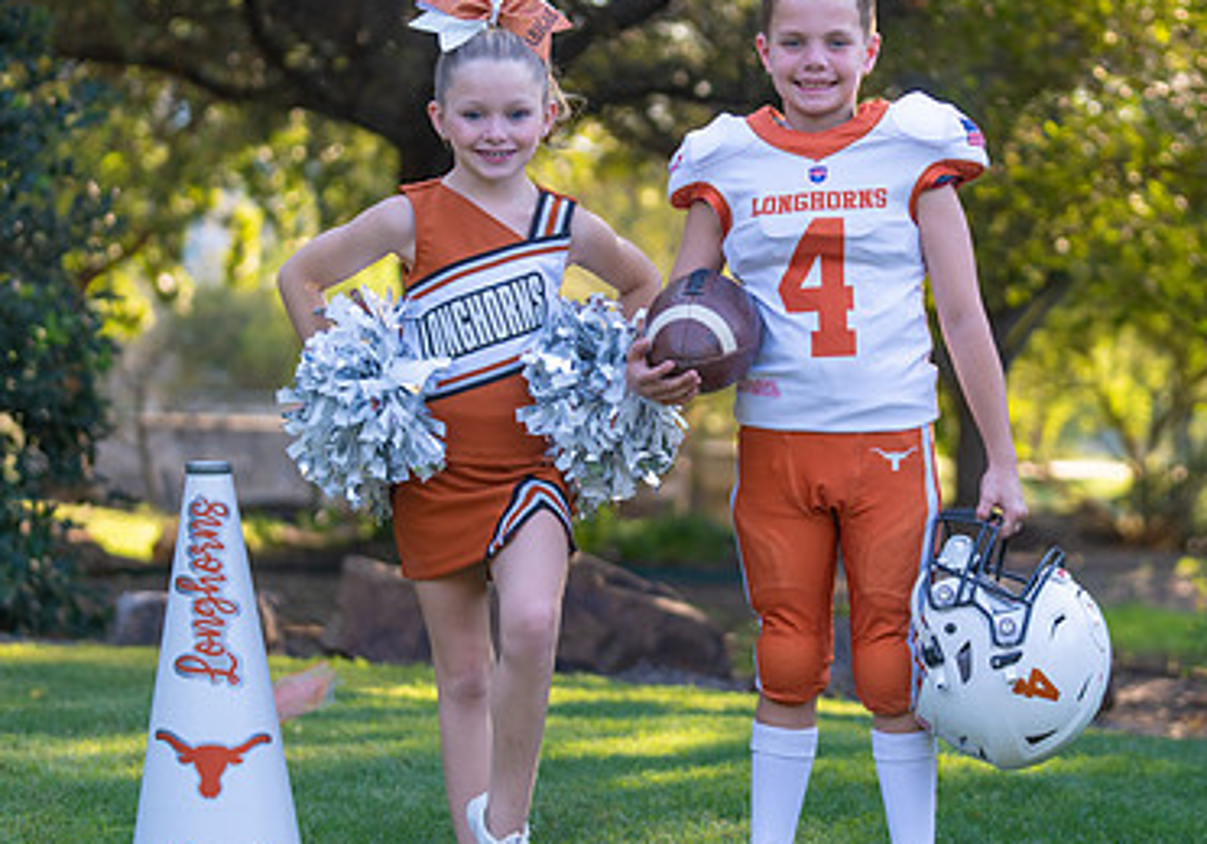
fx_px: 3982
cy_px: 379
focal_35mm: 117
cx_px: 719
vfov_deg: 12.1
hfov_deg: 17.2
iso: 200
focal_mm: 70
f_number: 2.8
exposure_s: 1/320
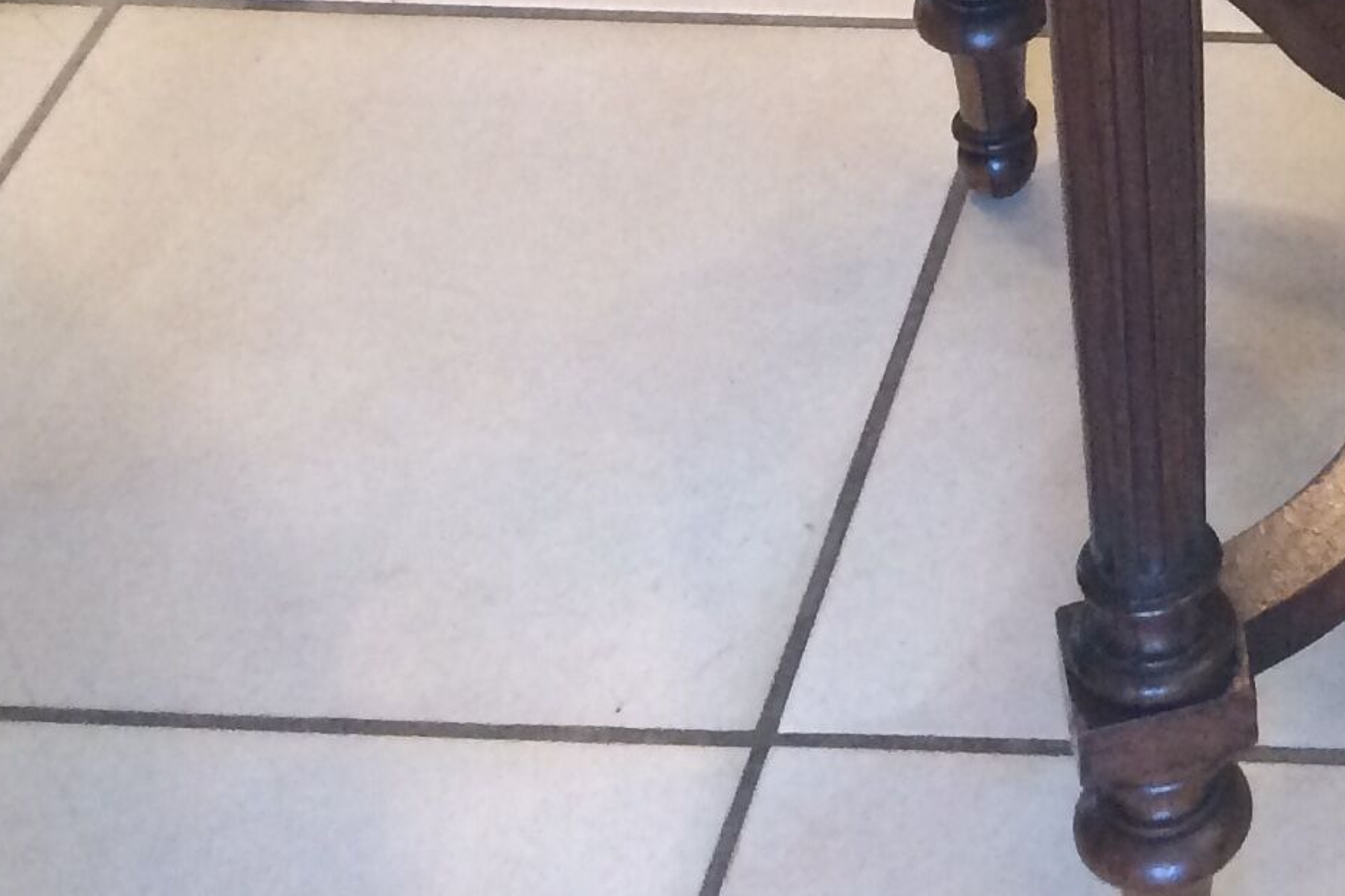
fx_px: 3959
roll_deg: -2.2
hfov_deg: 17.5
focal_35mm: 106
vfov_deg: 11.7
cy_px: -841
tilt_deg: -26.1
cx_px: 1979
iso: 200
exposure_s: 1/33
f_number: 2.2
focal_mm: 4.15
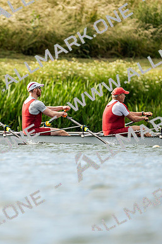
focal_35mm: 905
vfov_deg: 2.3
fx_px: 6119
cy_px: 122
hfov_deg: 1.5
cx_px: 21
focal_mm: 600
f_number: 6.3
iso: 400
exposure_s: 1/2000
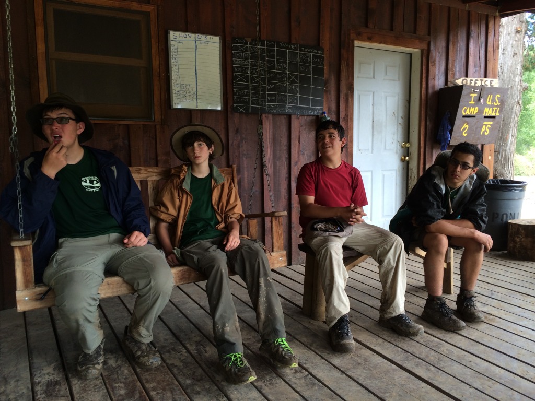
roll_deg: +0.0
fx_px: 448
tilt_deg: -7.2
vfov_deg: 48.2
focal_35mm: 29
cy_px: 200
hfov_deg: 61.7
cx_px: 268
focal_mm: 4.15
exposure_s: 1/60
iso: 32
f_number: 2.2
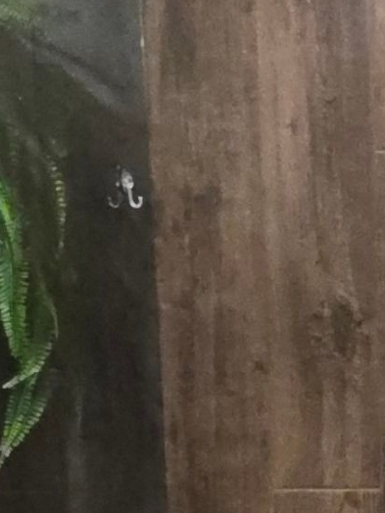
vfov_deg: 19.4
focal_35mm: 94
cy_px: 645
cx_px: 525
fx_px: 1393
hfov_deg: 14.9
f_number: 1.9
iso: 1000
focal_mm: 2.2
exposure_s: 1/40.1
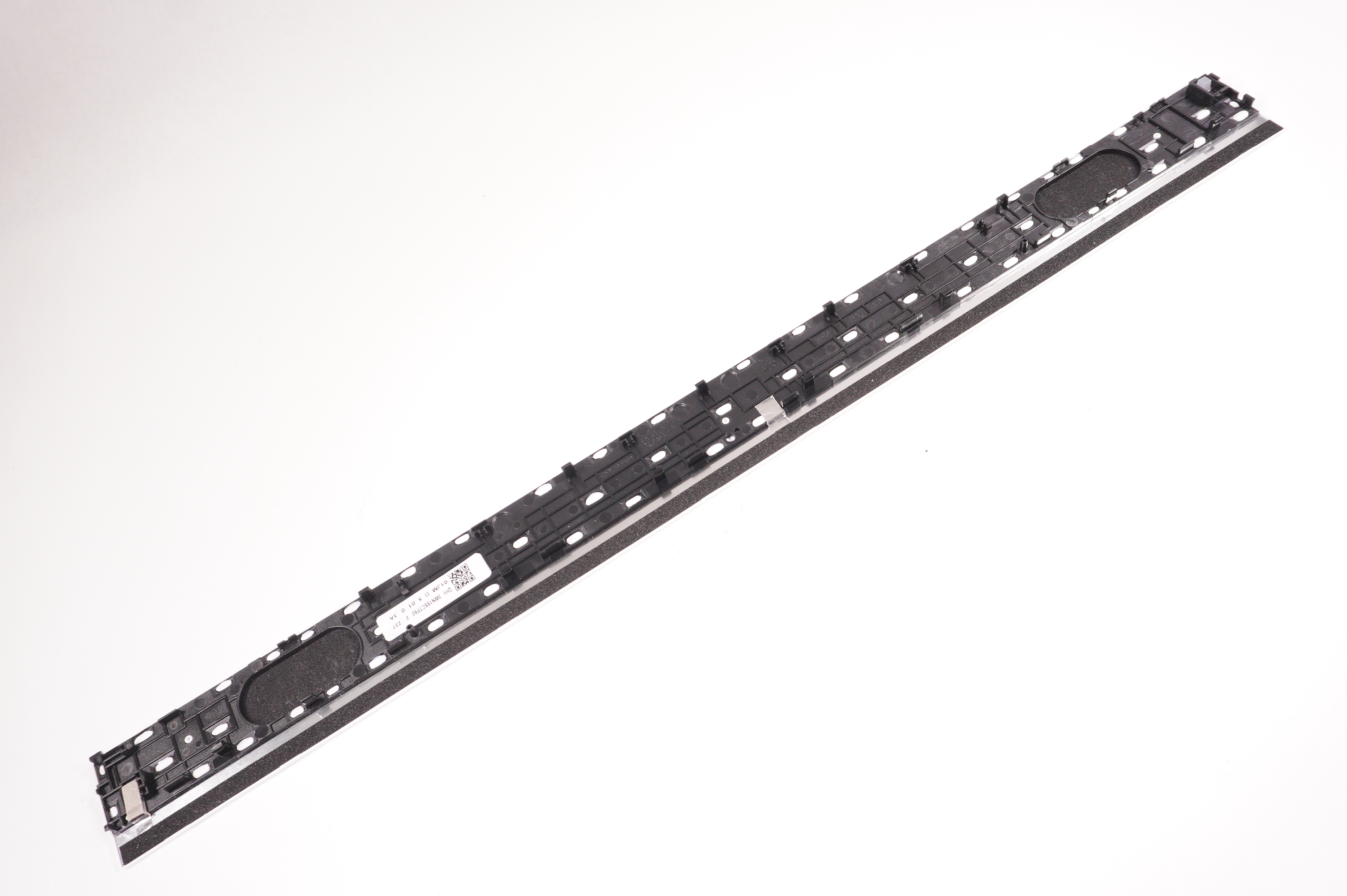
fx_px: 1065
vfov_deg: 45.6
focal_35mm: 28
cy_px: 448
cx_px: 674
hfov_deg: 64.6
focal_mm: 19
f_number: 5.6
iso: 1000
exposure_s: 1/320
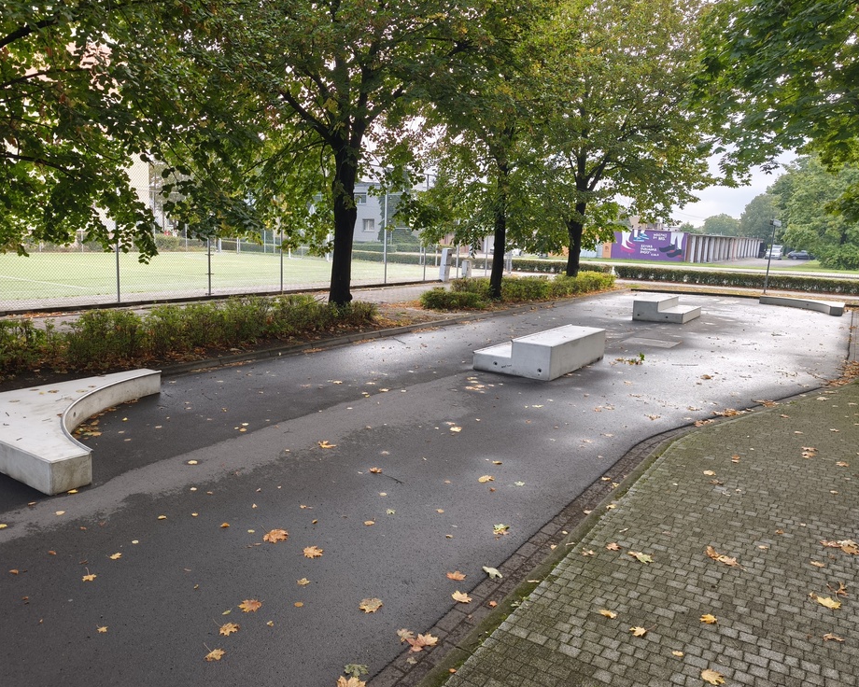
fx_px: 636
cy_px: 340
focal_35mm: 25
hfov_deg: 67.9
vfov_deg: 56.8
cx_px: 387
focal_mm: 6.57
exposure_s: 1/120
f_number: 1.6
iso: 125
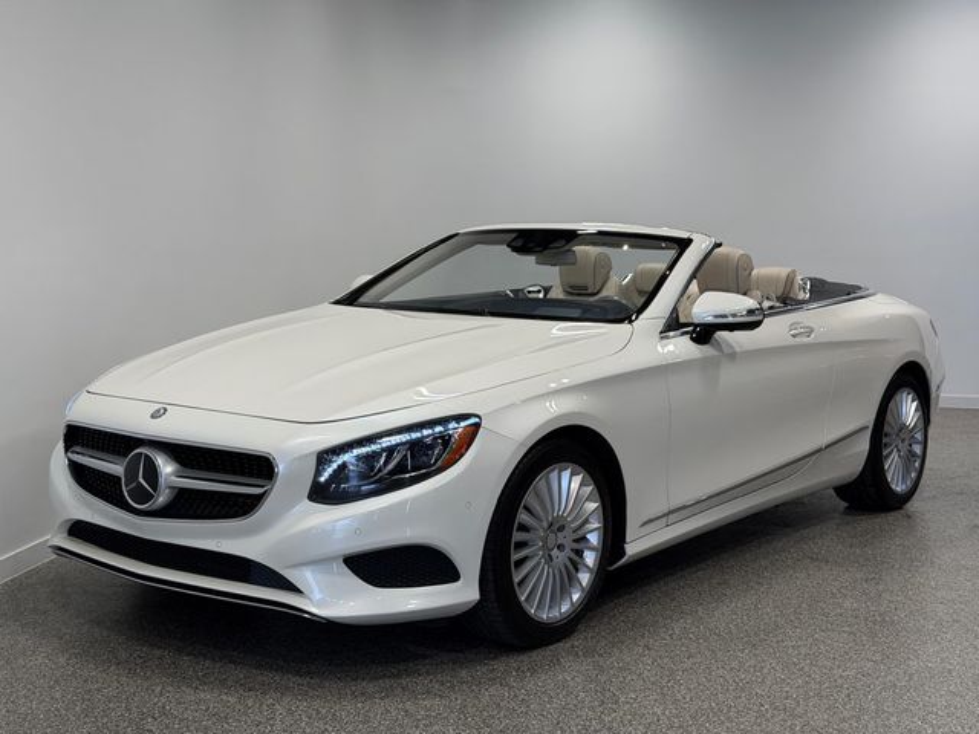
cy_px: 367
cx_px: 490
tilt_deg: -5.6
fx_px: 1358
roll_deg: -0.8
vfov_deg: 30.3
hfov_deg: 39.7
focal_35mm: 48
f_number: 1.78
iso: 64
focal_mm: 6.76
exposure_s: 1/606
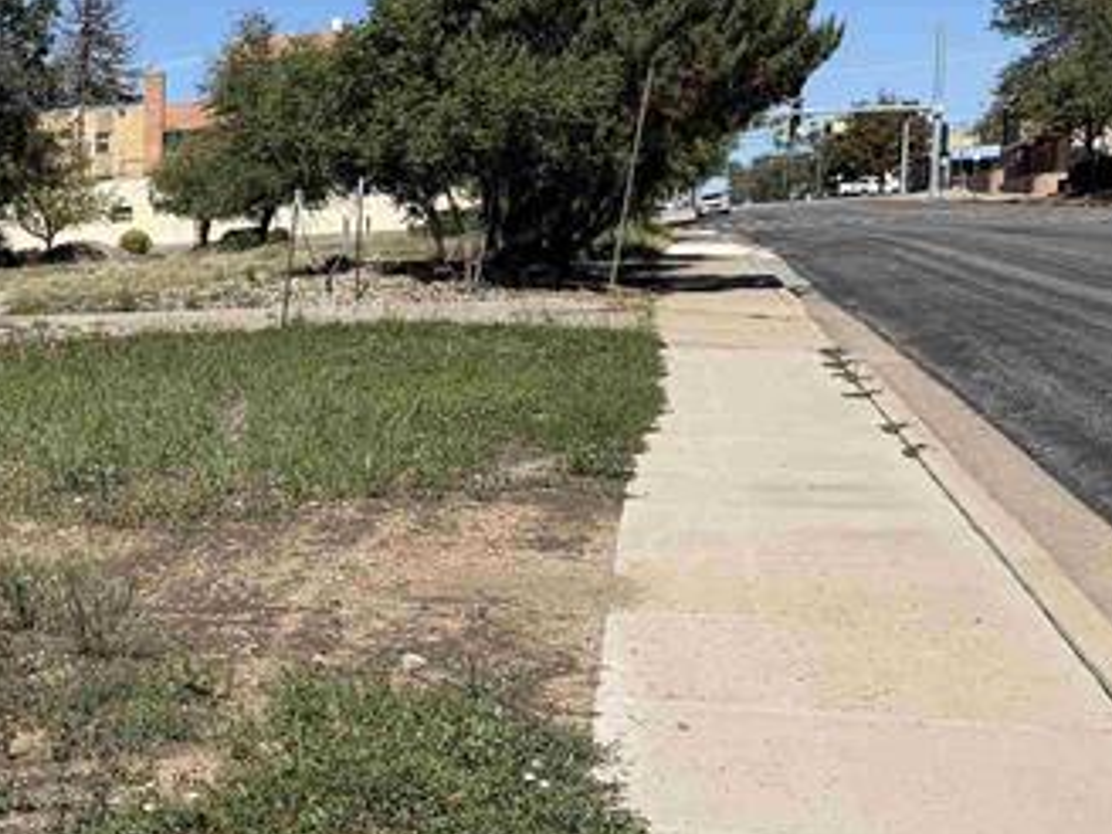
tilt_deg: -6.8
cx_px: -407
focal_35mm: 75
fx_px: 2409
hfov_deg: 22.6
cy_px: 739
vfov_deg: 19.3
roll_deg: +2.8
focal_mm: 6.76
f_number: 1.78
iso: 80
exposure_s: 1/6173
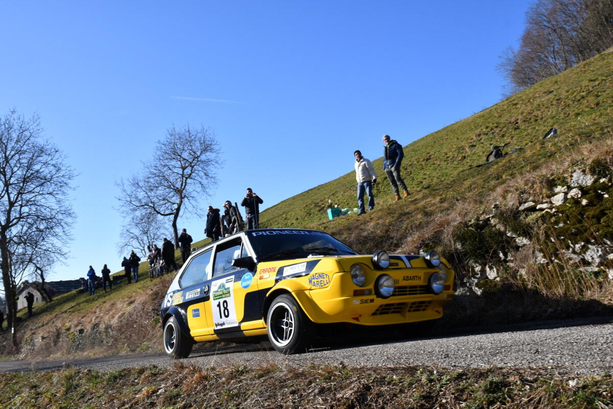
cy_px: 204
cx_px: 306
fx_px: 690
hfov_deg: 47.9
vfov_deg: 33.0
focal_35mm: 40
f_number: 13
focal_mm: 27
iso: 640
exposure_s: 1/800
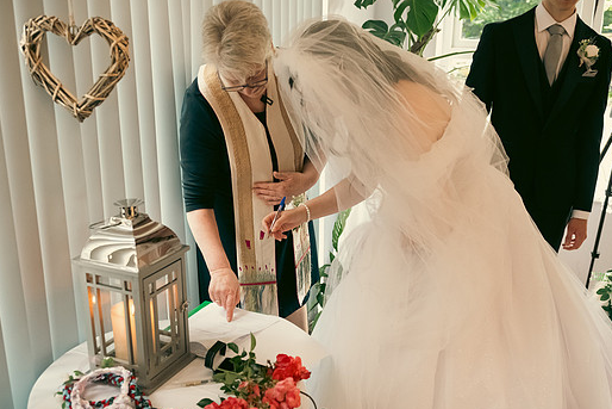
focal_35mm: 38
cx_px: 316
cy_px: 218
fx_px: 646
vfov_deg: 35.1
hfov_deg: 50.7
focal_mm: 32
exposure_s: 1/160
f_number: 3.5
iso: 1600
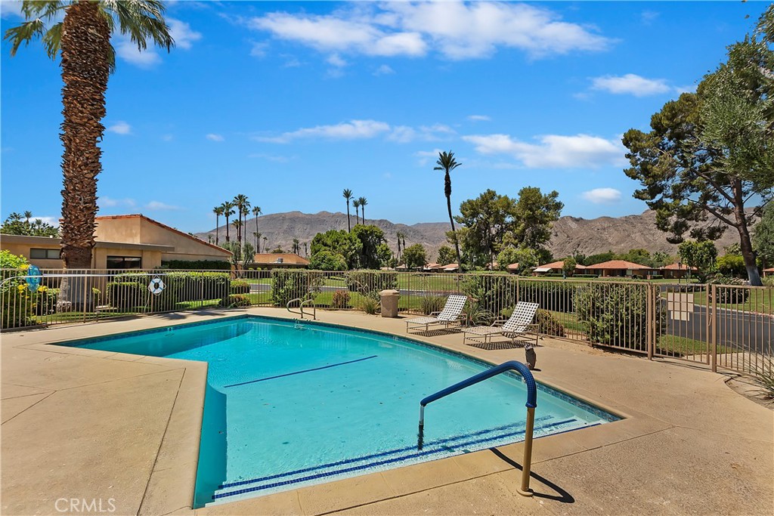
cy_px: 258
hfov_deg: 93.3
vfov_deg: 70.5
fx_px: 366
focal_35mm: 17
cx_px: 387
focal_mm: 11.5
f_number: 8
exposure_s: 1/200
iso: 100
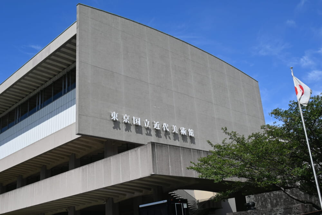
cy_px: 108
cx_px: 161
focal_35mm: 40
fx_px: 356
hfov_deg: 48.7
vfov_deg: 33.6
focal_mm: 26.5
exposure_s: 1/400
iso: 100
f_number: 7.1
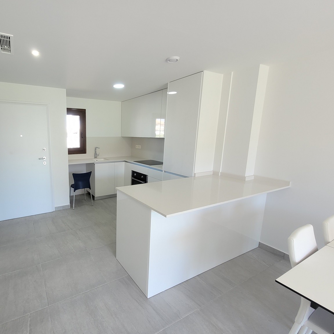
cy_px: 167
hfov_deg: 83.3
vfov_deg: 87.4
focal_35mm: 16
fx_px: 175
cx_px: 102
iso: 50
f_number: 2.2
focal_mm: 1.74
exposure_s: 1/50
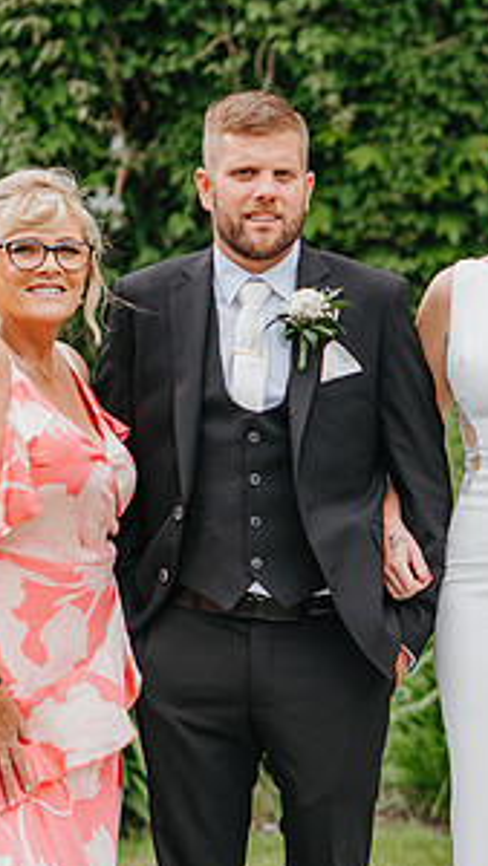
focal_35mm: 172
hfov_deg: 7.0
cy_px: 498
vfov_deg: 12.5
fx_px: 3952
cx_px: 442
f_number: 2.8
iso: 125
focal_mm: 85
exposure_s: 1/640
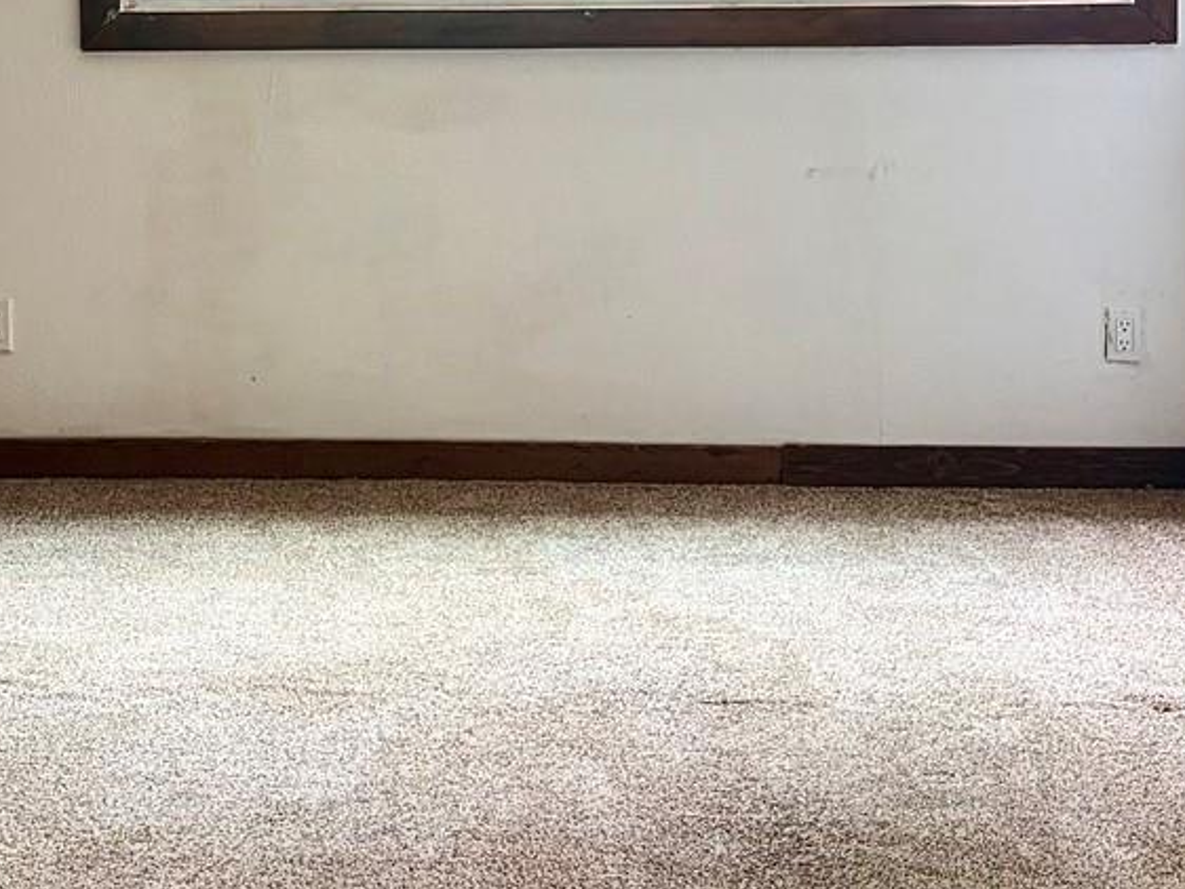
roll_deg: +0.8
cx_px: 270
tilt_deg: -3.5
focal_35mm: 74
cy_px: -2
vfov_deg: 19.3
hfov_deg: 25.9
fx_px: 2534
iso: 100
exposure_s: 1/60
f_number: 1.6
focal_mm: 5.96
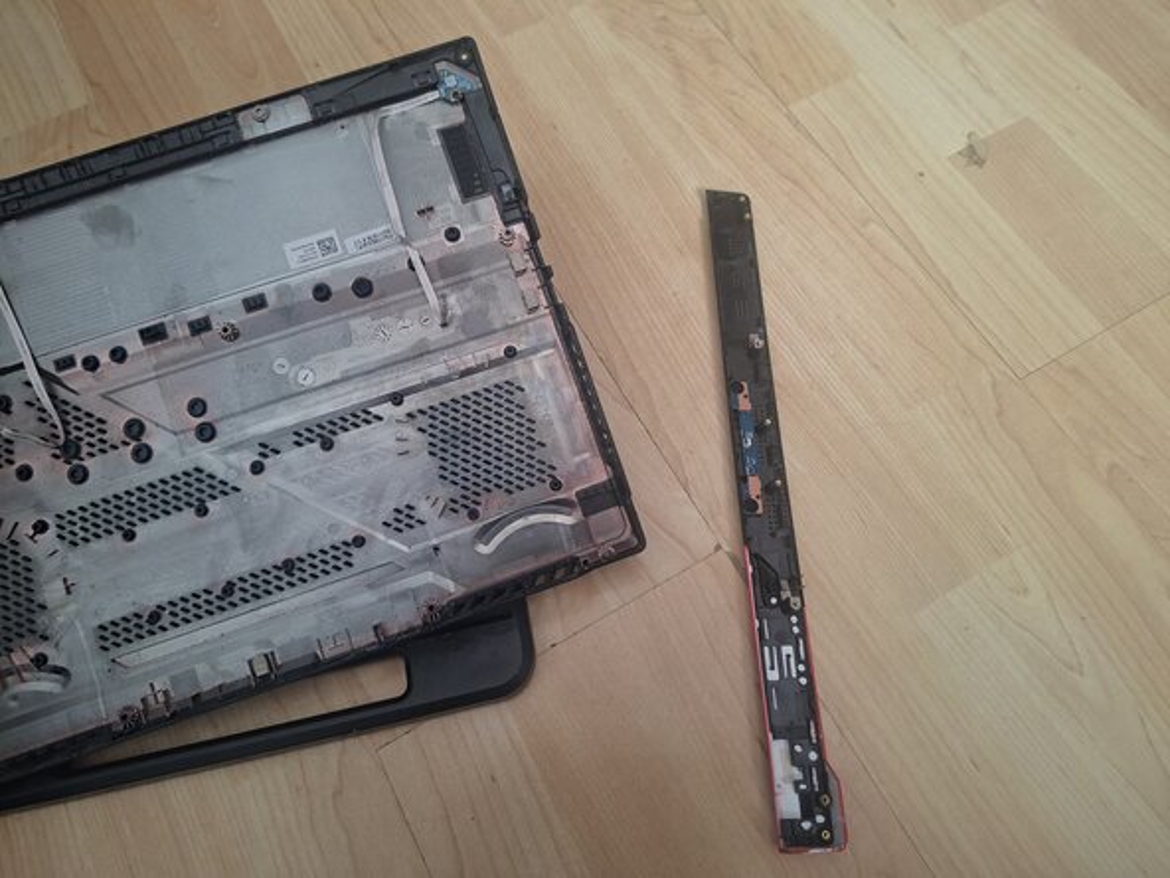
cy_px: 439
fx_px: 777
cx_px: 585
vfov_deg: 58.9
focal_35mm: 23
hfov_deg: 73.9
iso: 320
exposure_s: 1/60
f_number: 1.8
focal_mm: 5.54
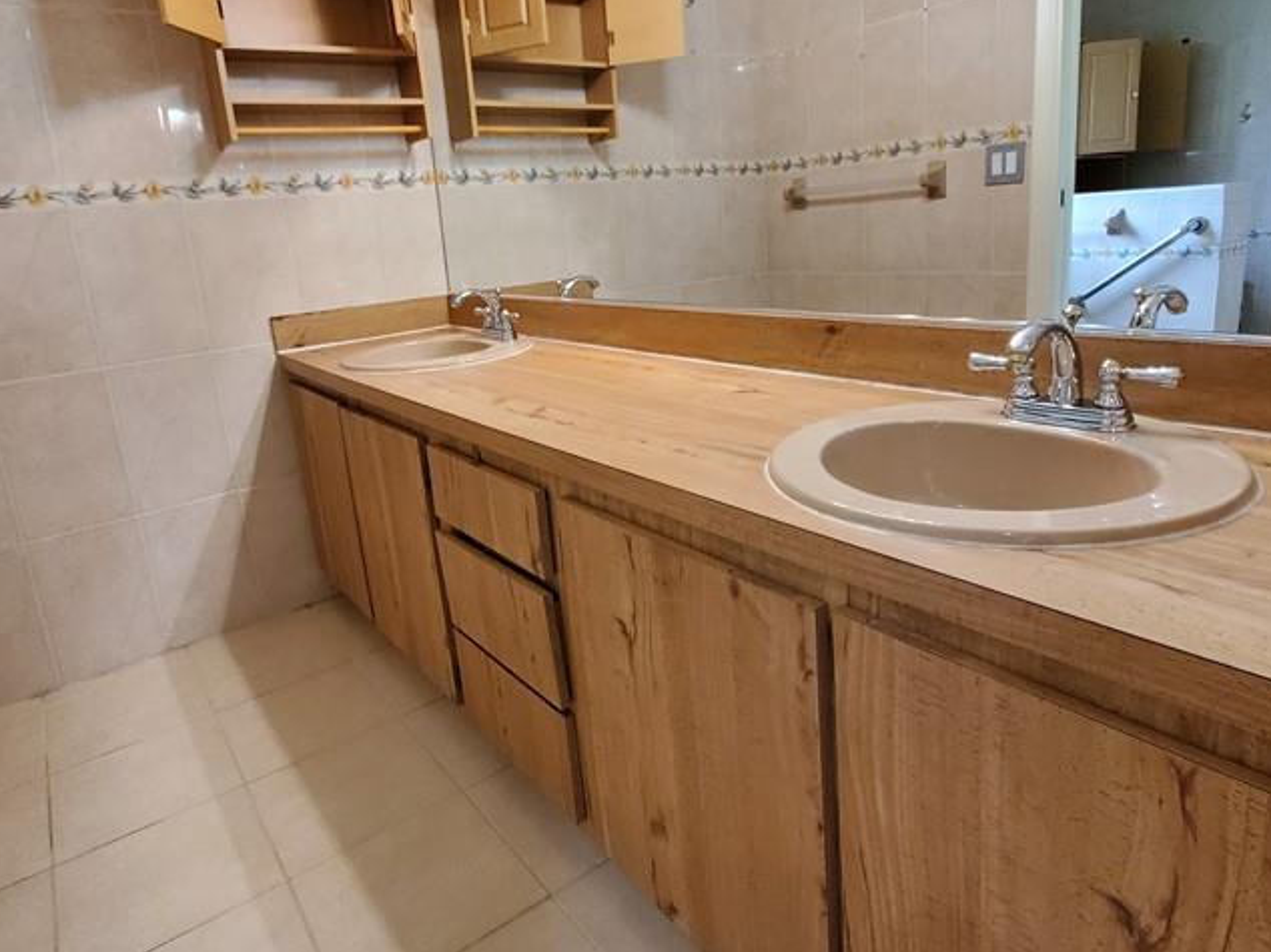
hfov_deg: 78.8
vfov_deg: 63.1
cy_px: 409
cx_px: 577
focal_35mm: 21
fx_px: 771
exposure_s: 1/59
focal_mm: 1.8
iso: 500
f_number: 2.2
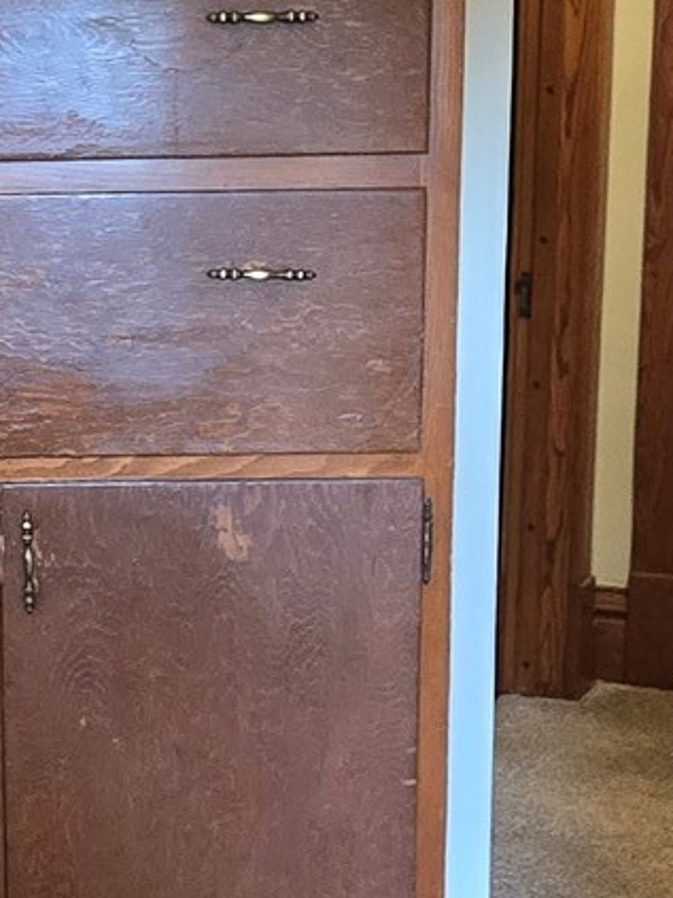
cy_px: 363
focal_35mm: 63
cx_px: -8
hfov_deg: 22.3
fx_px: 1634
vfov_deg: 30.7
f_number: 2.2
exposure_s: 1/60
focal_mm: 2.2
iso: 500
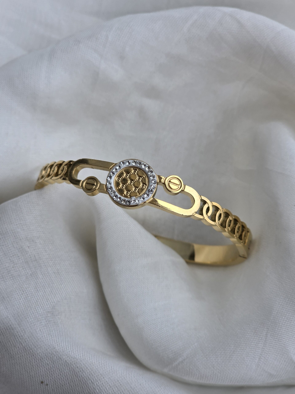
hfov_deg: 21.3
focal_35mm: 69
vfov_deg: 28.2
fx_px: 784
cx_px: 148
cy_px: 197
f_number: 2.4
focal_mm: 7.9
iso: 50
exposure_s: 1/1978
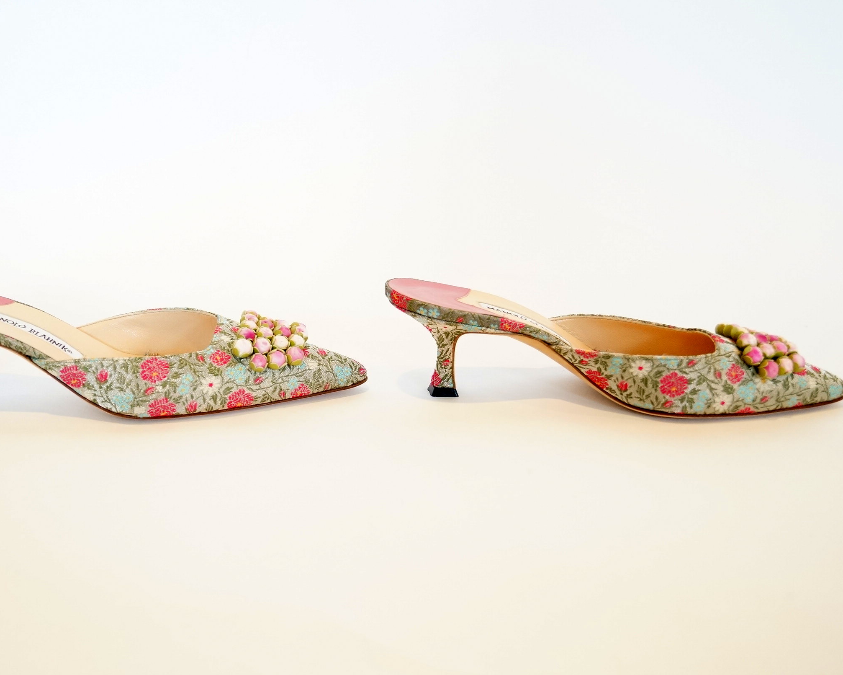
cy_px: 339
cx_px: 370
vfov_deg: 36.5
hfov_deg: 44.7
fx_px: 1023
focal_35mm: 41
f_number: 4
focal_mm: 24
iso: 1250
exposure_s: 1/60
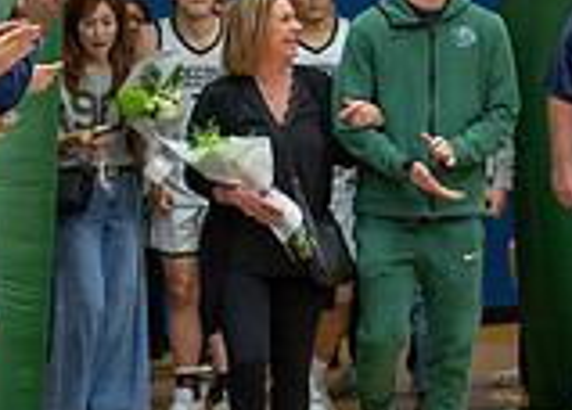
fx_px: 3156
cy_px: 130
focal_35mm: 194
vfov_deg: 7.4
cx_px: 406
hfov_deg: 10.3
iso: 500
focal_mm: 50
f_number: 1.2
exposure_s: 1/400
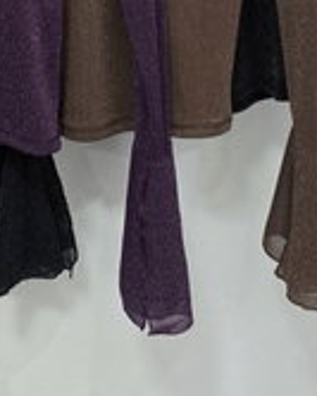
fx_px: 844
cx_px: 50
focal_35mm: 72
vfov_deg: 23.8
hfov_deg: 21.0
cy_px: -92
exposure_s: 1/100
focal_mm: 6.3
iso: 320
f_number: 1.7
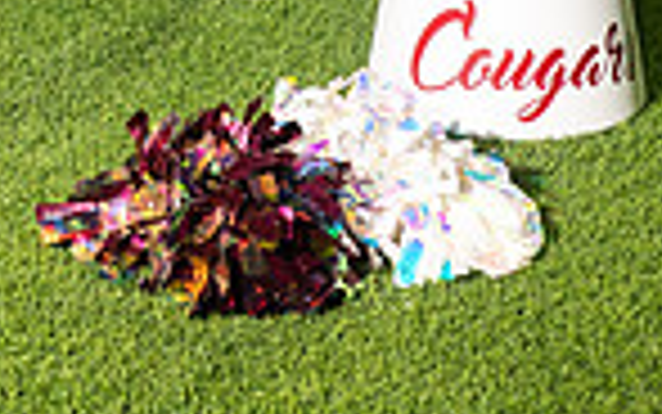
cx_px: 86
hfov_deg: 12.1
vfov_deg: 7.2
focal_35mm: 172
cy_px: -576
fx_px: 3104
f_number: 7.1
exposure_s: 1/400
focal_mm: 55
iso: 1000
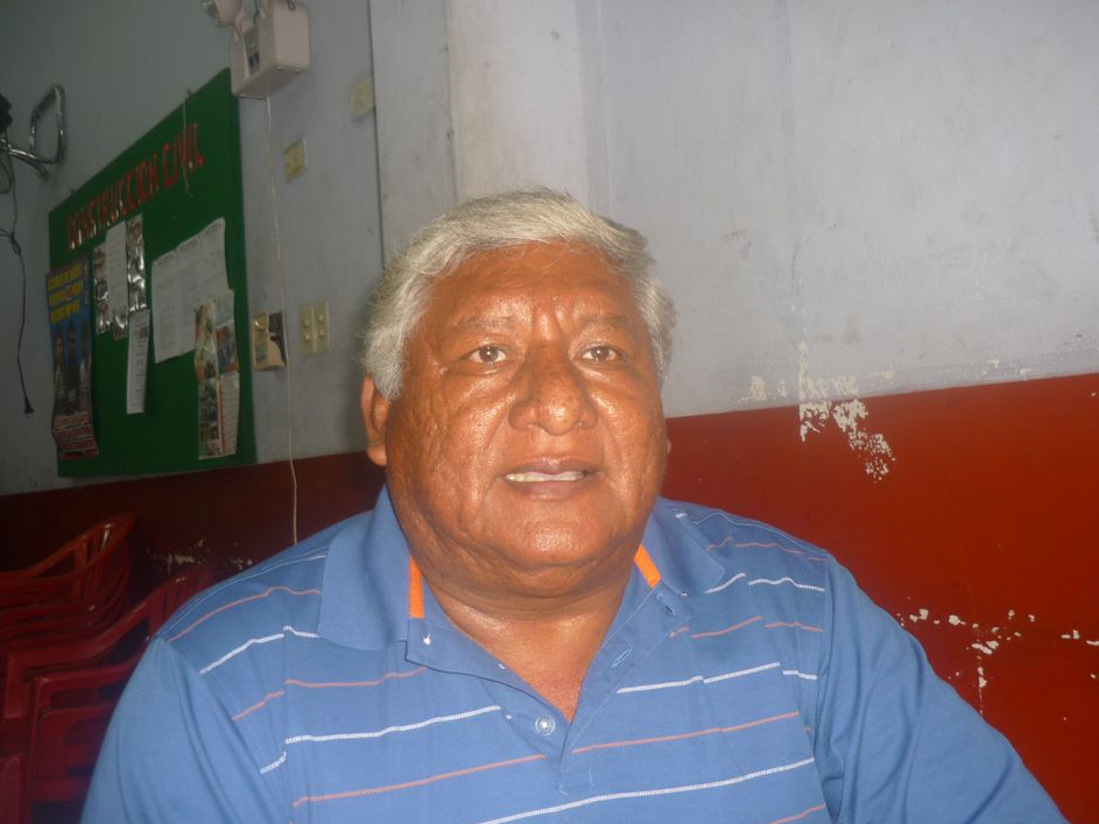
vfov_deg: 40.7
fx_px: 1111
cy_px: 435
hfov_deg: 52.6
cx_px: 556
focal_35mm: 35
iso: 100
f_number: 2.8
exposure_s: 1/30
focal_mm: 5.5
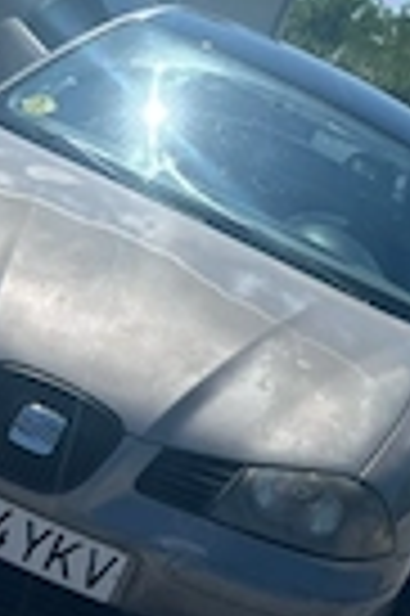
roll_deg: -24.7
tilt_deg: -3.7
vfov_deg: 25.6
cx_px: 338
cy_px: 202
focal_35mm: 79
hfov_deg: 17.1
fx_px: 1353
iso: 50
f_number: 1.5
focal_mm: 5.7
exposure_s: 1/6211
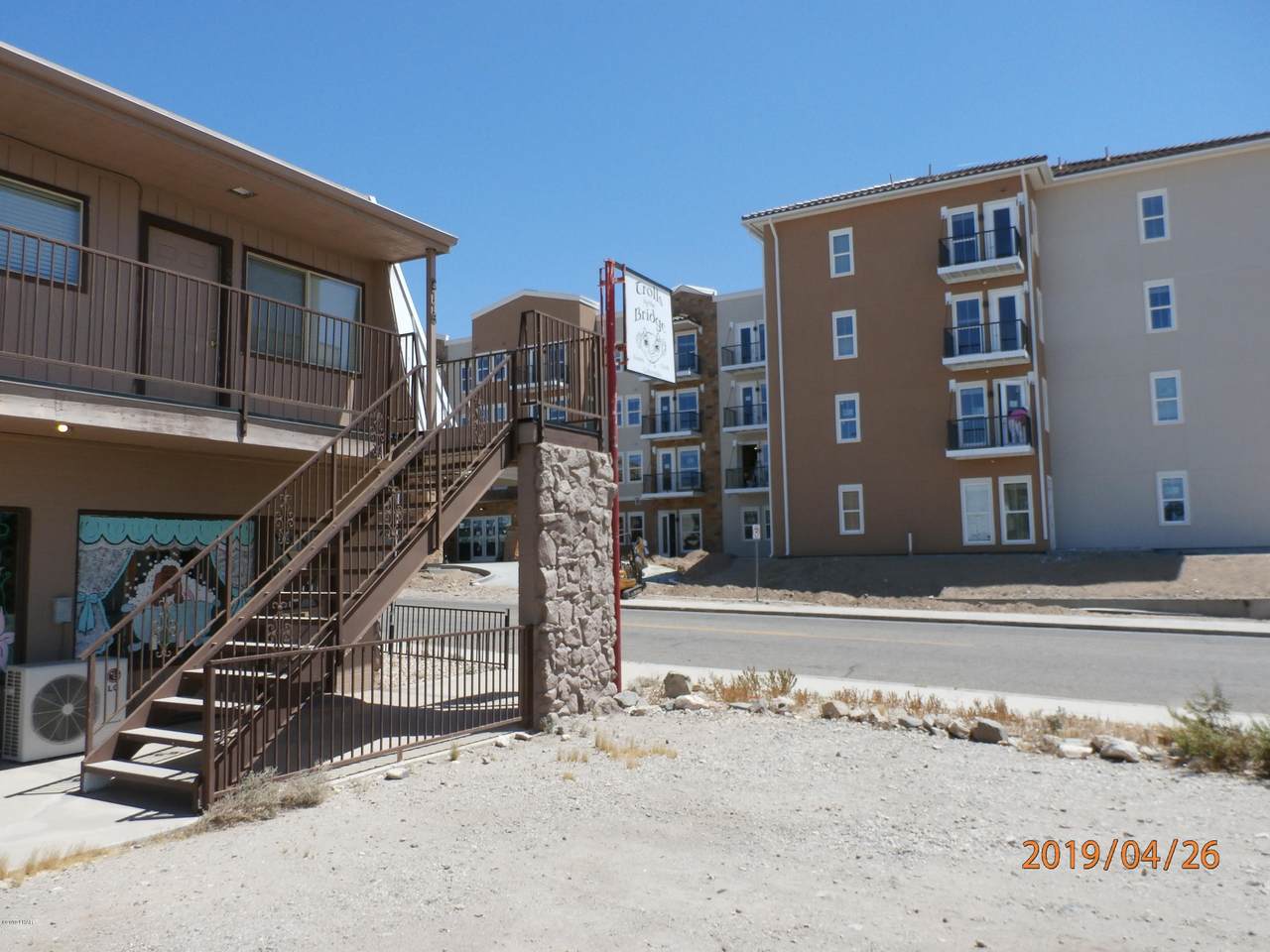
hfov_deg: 69.4
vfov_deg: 54.9
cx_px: 635
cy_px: 476
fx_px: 917
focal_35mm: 25
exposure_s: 1/1600
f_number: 3
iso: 100
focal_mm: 4.5
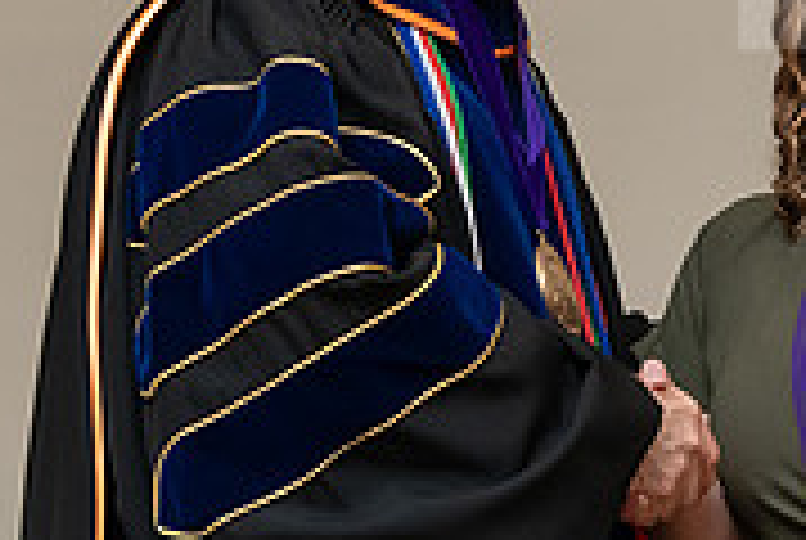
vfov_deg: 3.8
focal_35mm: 362
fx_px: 8118
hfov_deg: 5.7
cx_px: 603
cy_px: 218
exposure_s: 1/200
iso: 2000
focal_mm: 112
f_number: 4
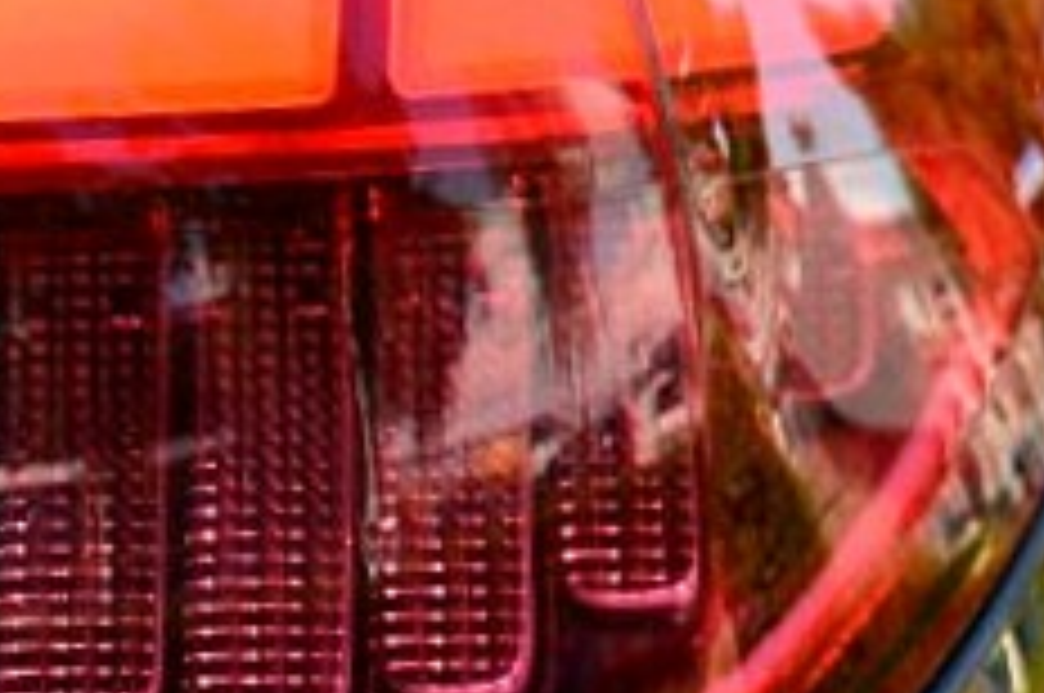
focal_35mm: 484
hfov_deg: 4.2
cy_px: -364
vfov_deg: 2.8
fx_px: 14016
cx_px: -986
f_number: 10
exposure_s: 1/160
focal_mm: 46
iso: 400
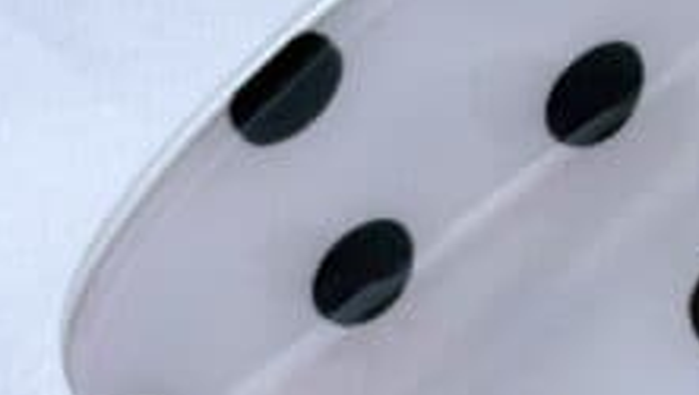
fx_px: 4863
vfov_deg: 4.6
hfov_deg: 8.1
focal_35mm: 262
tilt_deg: -63.7
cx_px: 822
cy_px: 648
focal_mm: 5.96
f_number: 1.6
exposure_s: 1/2994
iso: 50
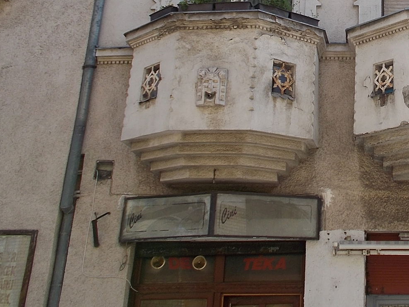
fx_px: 780
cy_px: 19
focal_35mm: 66
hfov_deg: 28.0
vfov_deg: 21.7
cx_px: 391
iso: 80
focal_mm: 6
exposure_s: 1/250
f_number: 3.6
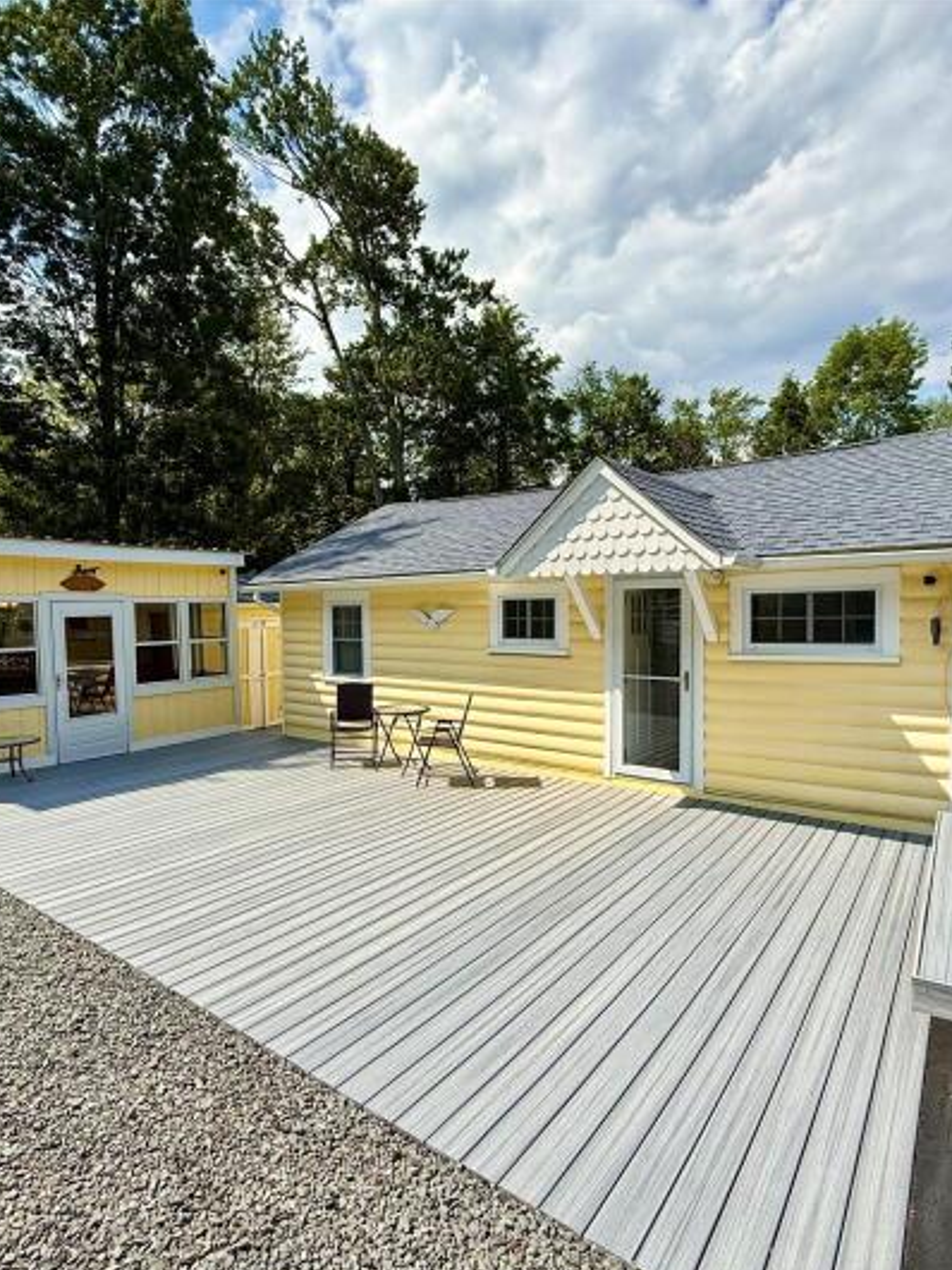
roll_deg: +1.2
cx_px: 440
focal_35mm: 19
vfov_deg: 84.7
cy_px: 643
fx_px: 697
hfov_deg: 68.6
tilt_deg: -2.0
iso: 50
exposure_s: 1/2237
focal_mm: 2.22
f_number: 2.2
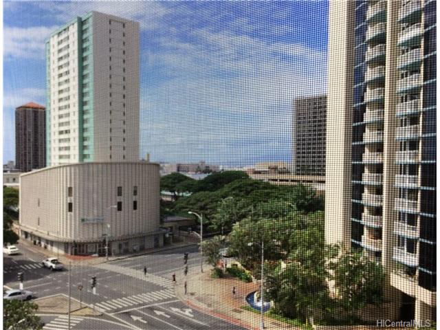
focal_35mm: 29
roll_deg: -0.1
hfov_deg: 61.7
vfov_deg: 48.2
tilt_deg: -1.9
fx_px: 369
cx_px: 220
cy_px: 165
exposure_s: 1/1425
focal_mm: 4.15
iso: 25
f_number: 2.2
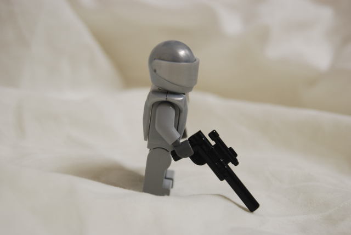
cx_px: 176
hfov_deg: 24.6
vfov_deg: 16.6
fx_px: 805
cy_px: 118
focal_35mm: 82
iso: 400
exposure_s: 1/15
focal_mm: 55
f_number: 6.3
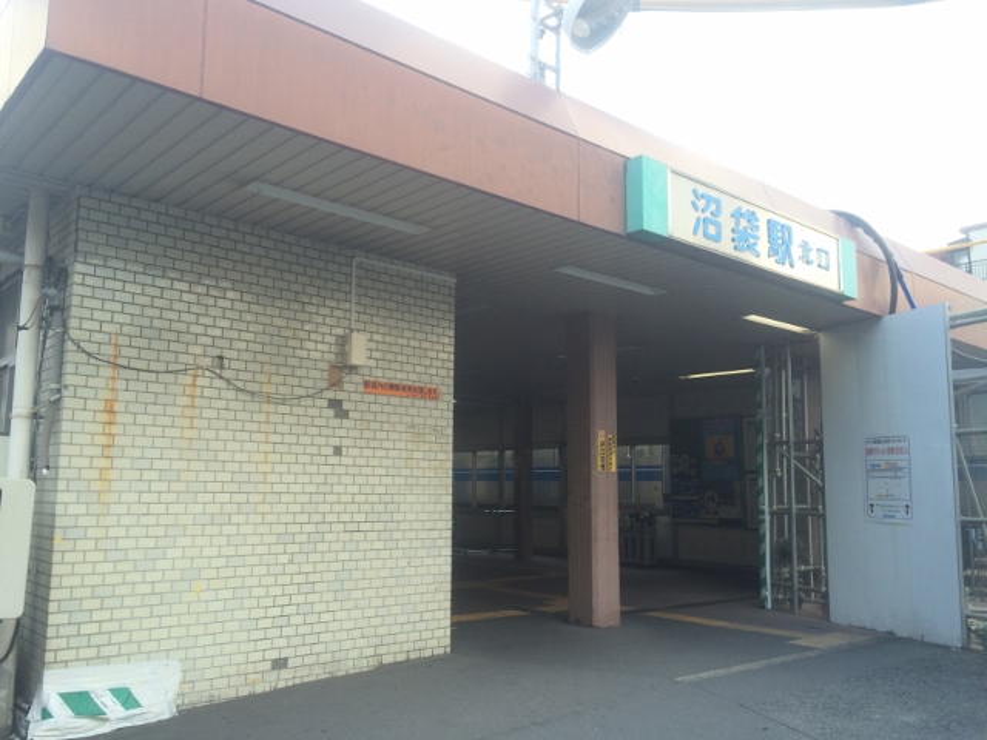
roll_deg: +0.8
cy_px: 370
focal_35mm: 29
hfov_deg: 61.7
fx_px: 827
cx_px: 494
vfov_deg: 48.2
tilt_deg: +5.7
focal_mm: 4.15
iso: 32
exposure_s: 1/311
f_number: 2.2
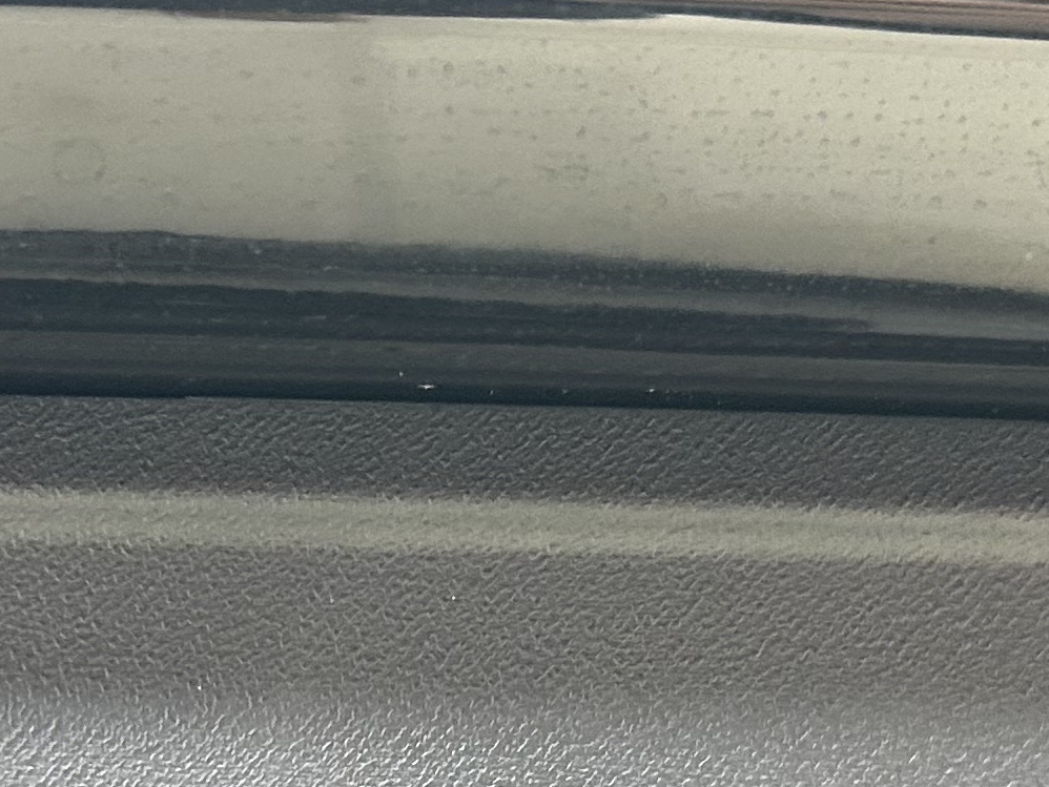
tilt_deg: +28.2
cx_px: 309
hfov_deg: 18.6
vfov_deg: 13.5
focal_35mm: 105
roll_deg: +5.7
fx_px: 3183
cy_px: 1076
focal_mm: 5.7
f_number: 1.5
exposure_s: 1/50
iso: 250
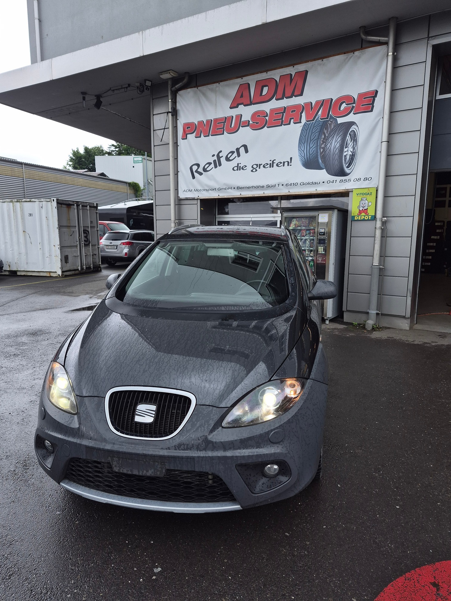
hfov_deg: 58.9
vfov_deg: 73.9
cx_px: 226
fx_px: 400
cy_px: 300
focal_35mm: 23
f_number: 1.8
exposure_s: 1/241
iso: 25
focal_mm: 5.4
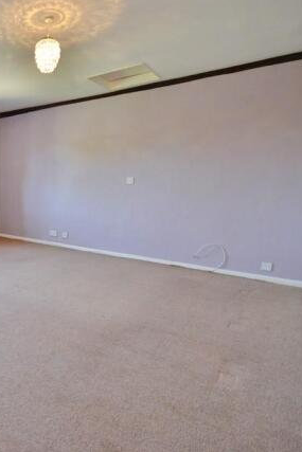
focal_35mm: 23
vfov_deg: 76.1
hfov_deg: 47.3
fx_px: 289
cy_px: 222
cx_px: 10
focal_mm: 10
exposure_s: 1/60
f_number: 4
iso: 640
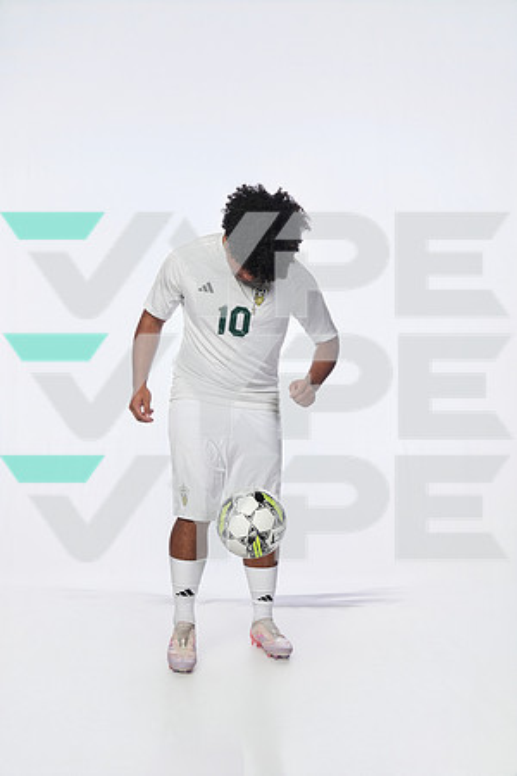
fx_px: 905
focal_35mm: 42
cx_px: 258
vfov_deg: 46.4
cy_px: 388
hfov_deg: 31.9
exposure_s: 1/250
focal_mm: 42
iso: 800
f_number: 8
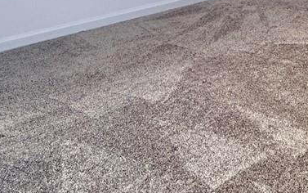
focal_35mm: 63
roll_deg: -1.1
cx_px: 279
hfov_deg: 30.9
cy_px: -176
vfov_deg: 16.5
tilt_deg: +1.6
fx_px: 529
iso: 160
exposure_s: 1/120
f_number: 2.2
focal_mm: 2.22
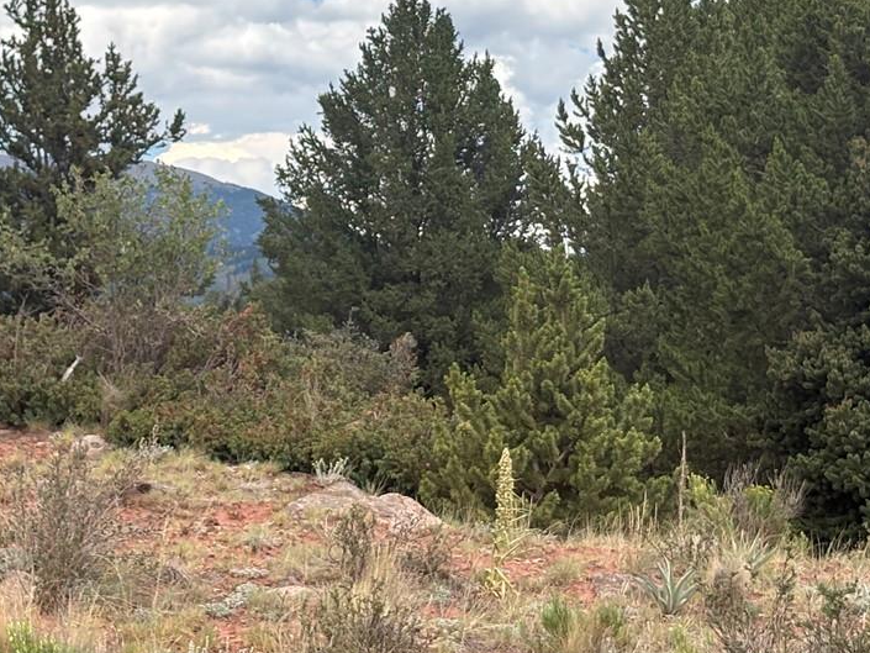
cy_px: 104
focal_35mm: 118
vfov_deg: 12.5
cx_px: 391
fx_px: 2966
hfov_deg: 16.7
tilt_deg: +5.9
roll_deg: +0.1
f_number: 1.6
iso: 50
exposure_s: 1/933
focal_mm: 5.96
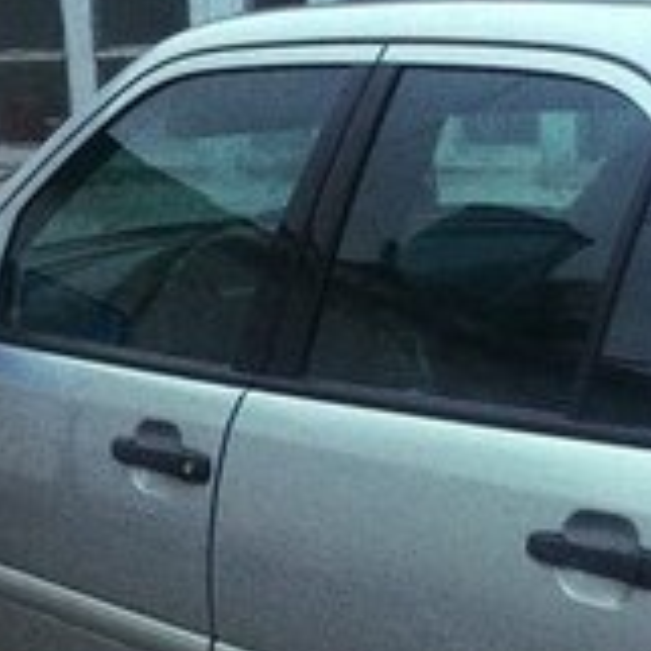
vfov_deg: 15.9
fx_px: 2234
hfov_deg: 16.4
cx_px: 586
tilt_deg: -18.8
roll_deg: +0.1
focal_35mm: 105
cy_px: 807
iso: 32
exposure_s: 1/578
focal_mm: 4.15
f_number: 2.2
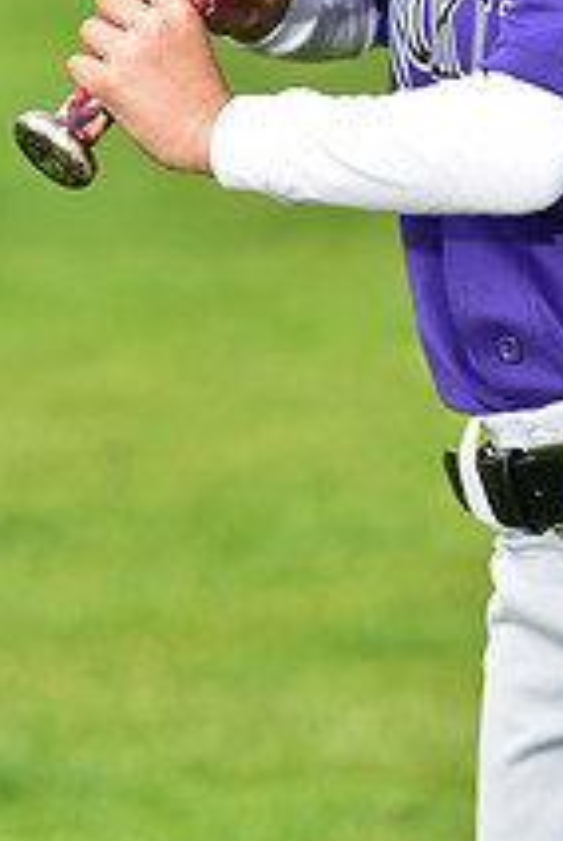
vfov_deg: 5.6
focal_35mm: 369
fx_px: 8627
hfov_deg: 3.7
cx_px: 620
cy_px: -182
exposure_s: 1/250
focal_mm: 135
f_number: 5.6
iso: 400
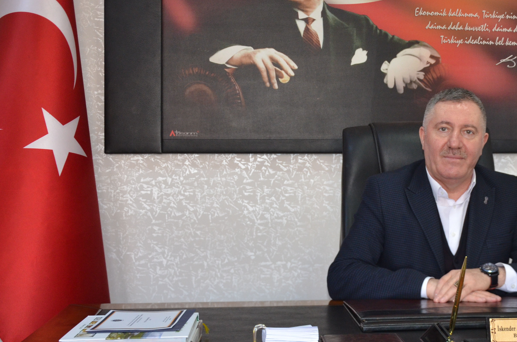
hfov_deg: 36.8
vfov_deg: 25.3
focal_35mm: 53
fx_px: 757
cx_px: 385
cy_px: 113
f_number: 3.8
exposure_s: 1/60
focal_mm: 21
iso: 800
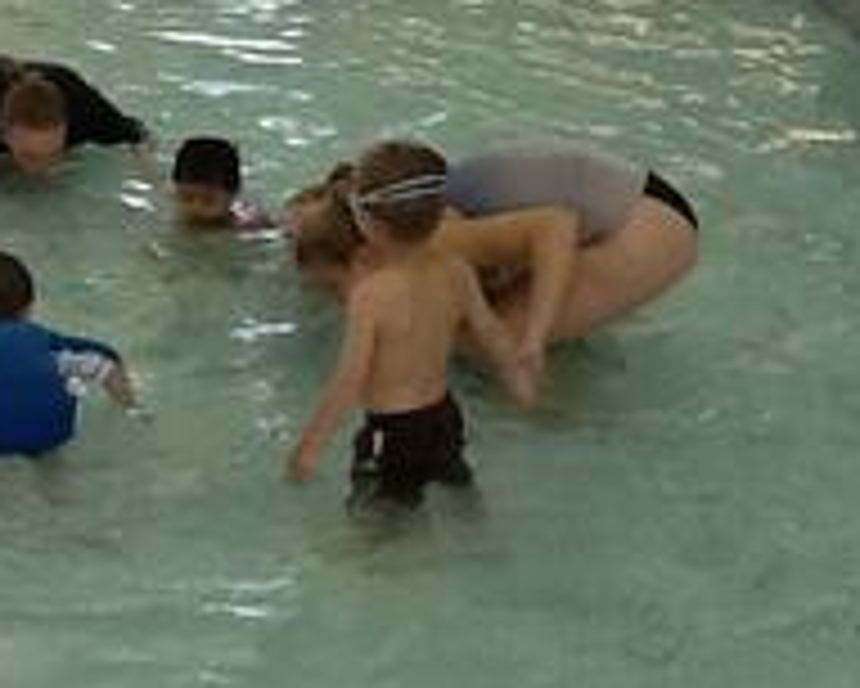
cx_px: -23
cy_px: 148
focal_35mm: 90
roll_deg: +1.5
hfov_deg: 20.5
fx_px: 2292
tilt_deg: -17.6
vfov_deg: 17.0
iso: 100
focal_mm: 2.03
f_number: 2.4
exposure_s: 1/30
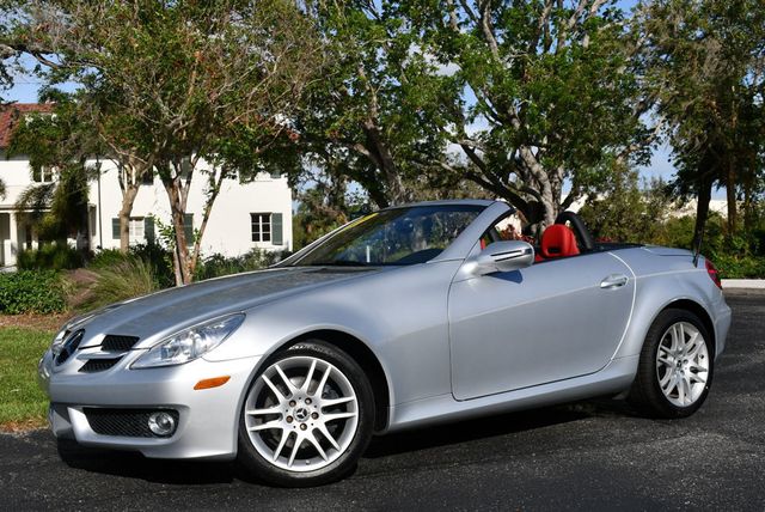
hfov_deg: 41.1
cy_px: 256
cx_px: 382
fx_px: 1021
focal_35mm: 48
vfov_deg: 28.1
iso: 100
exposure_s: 1/400
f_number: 10
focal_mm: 24
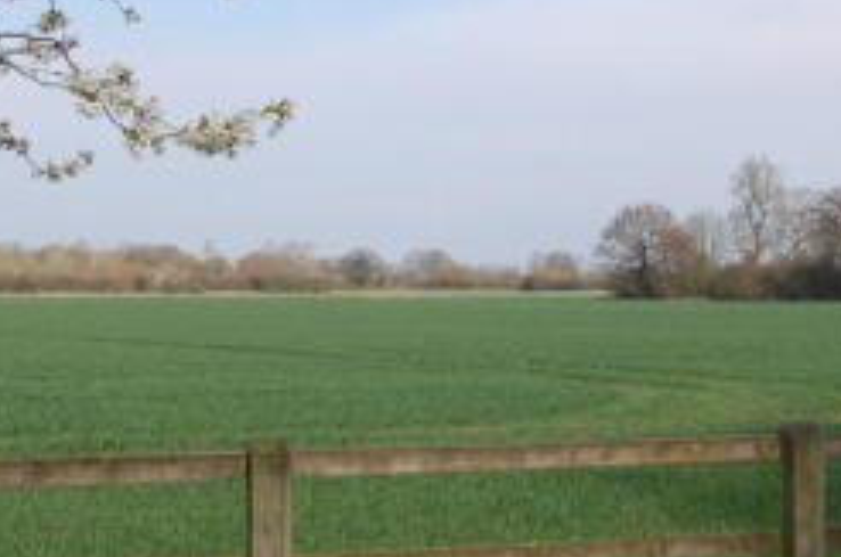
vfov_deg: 18.8
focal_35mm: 72
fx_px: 1679
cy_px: 239
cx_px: 397
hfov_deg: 28.1
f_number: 9
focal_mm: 18
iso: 200
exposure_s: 1/320
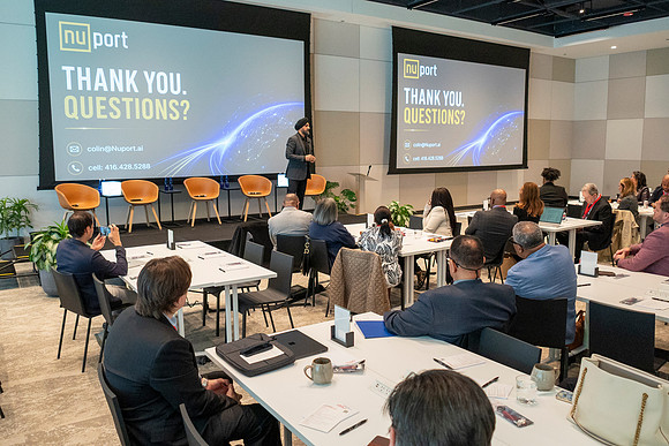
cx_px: 334
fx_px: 518
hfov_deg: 65.7
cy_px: 223
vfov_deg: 46.6
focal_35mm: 28
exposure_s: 1/125
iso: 2000
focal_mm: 18
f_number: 3.5
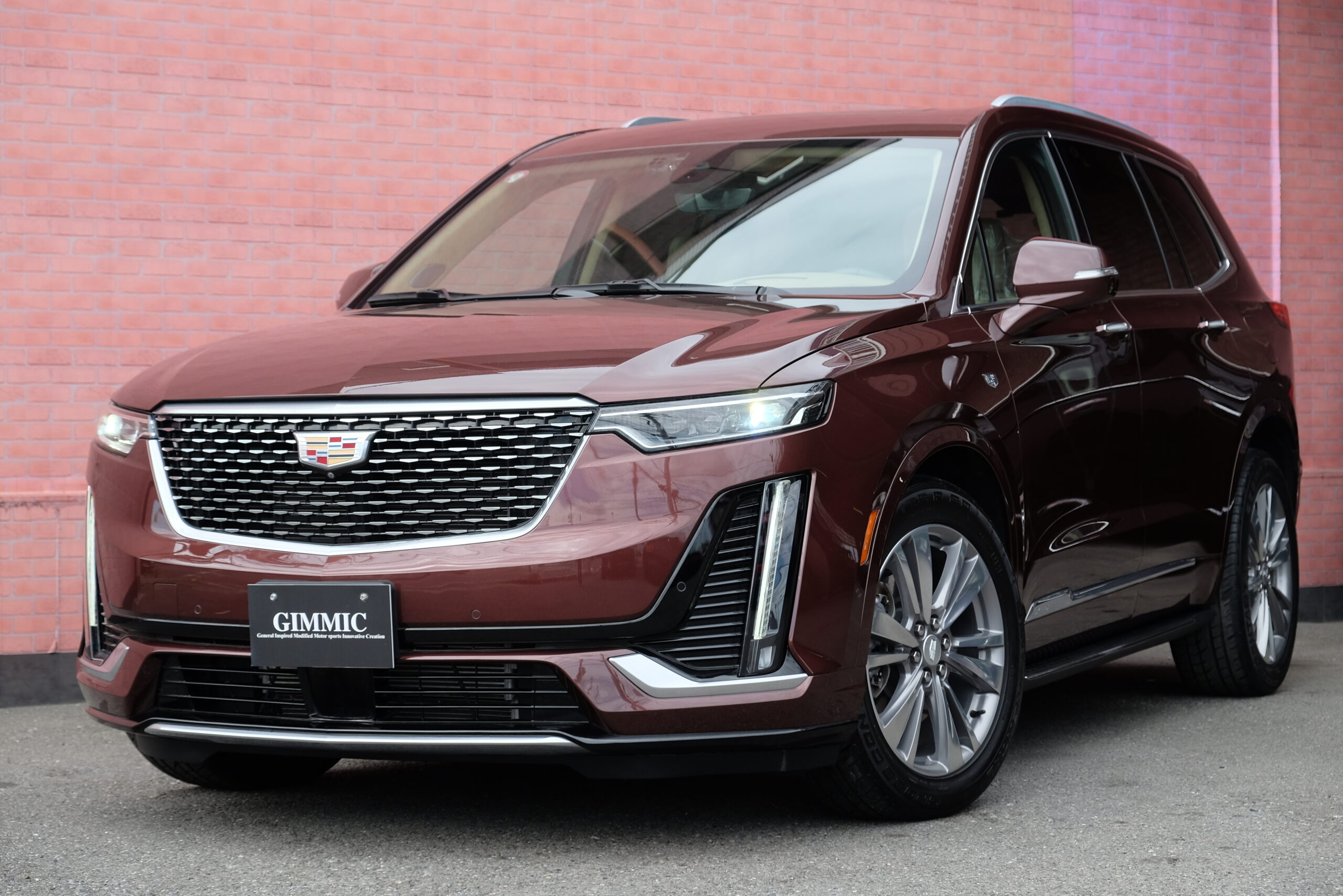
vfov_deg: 17.3
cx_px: 672
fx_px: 2947
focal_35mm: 79
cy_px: 448
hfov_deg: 25.7
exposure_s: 1/400
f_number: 5.6
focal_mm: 52.7
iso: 400
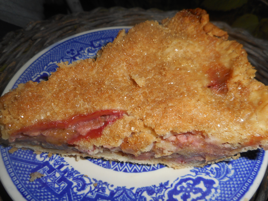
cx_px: 134
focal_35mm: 25
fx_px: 194
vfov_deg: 54.9
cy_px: 100
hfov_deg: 69.4
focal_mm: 4.5
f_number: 10.5
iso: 80
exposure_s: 1/25
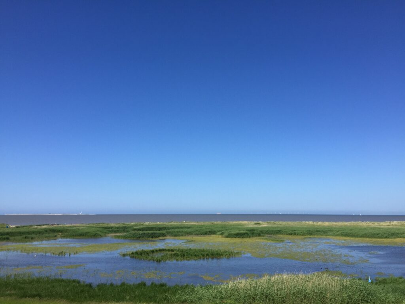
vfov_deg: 48.2
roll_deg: -1.0
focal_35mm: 29
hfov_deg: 61.7
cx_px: 202
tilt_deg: +8.3
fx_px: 339
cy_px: 152
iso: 32
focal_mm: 4.15
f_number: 2.2
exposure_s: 1/2475
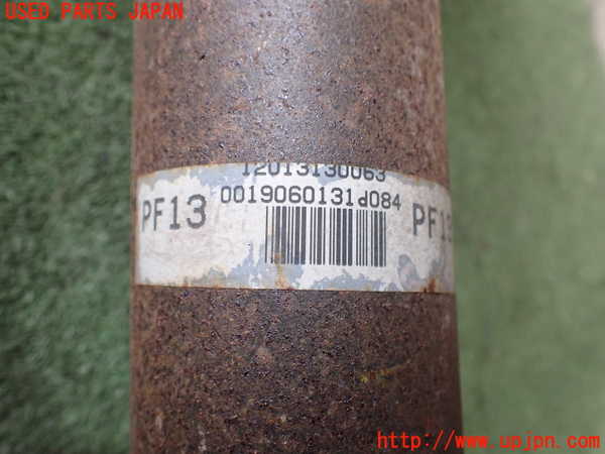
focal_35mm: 30
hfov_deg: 60.0
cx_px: 302
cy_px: 227
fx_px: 524
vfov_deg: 46.8
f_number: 2.3
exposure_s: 1/125
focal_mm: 5.4
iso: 250
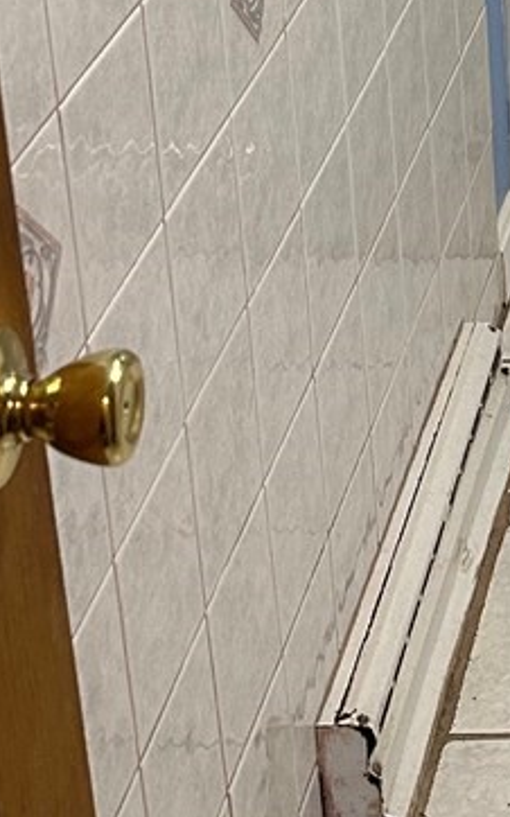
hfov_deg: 10.9
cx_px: 1081
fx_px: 2404
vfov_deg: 18.4
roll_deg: -1.6
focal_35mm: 108
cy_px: -138
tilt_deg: -20.3
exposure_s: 1/120
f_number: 1.78
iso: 200
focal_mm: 6.86
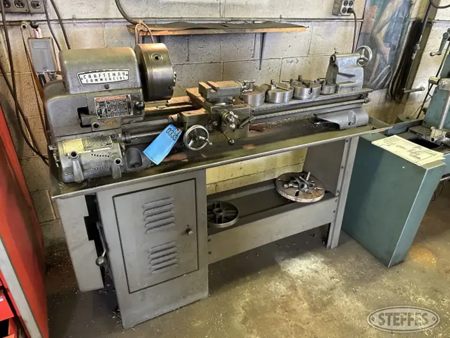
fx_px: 312
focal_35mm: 24
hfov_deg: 71.6
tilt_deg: -30.5
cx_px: 225
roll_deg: -3.3
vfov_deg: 56.8
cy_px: 169
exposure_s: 1/60
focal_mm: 6.86
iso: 800
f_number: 1.78
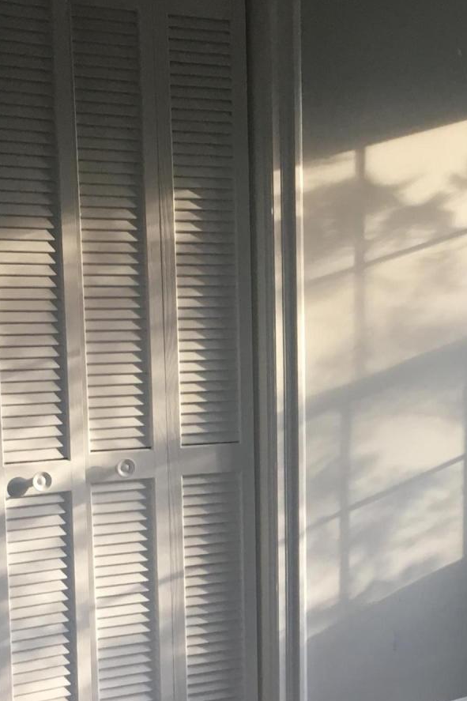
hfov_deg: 19.6
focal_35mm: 68
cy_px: 497
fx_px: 1324
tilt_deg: -8.7
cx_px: 423
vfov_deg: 29.3
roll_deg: +0.3
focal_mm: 4.15
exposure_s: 1/30
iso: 50
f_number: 2.2
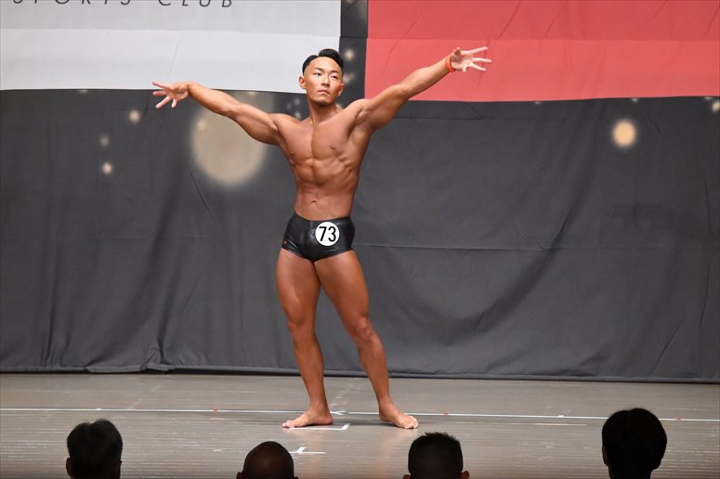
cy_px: 240
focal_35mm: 217
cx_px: 360
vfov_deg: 6.3
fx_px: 4338
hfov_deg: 9.5
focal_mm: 145
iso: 8000
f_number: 5.6
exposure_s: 1/400
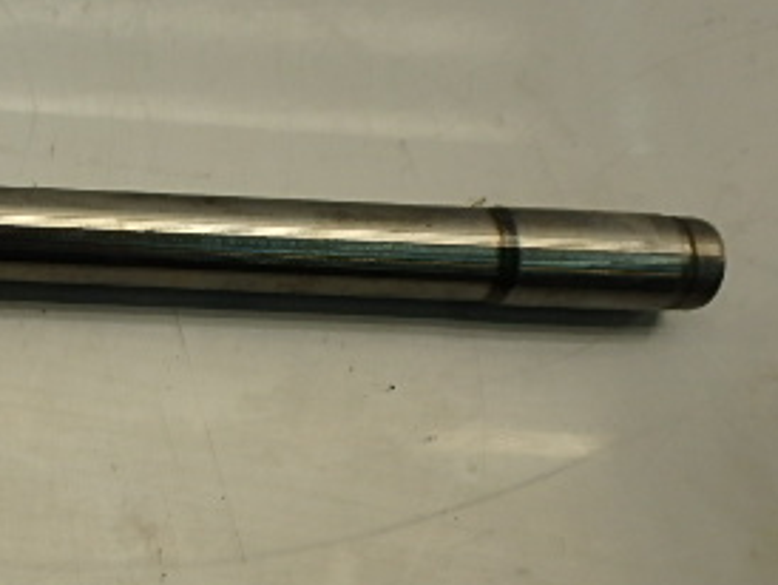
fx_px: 1102
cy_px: 310
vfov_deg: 29.7
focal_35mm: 49
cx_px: -68
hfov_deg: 34.0
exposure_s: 1/100
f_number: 3.5
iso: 125
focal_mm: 3.7
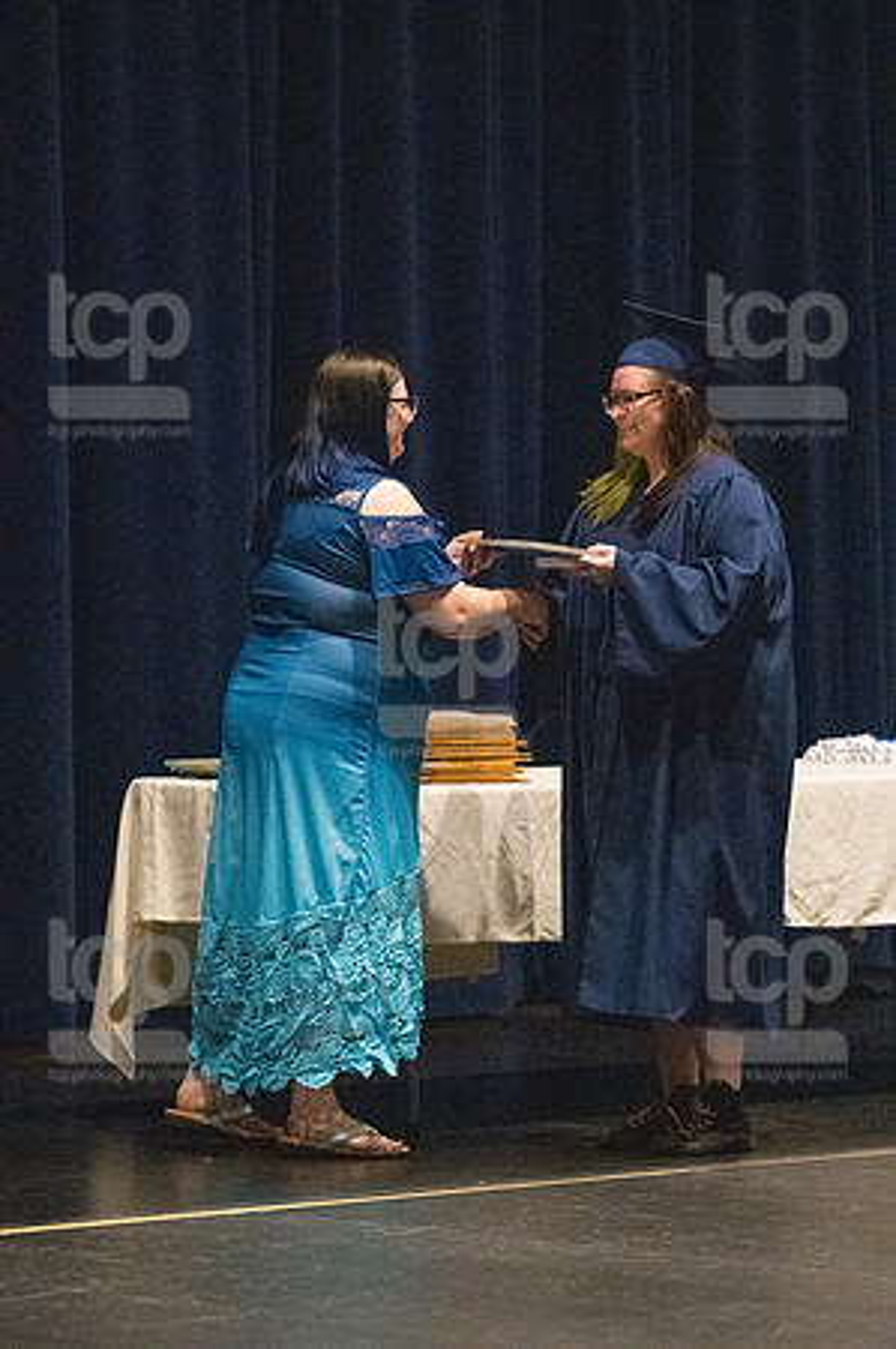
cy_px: 674
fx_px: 6997
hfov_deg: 7.3
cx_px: 448
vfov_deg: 11.0
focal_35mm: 187
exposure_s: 1/400
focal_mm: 125
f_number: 3.2
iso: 10000
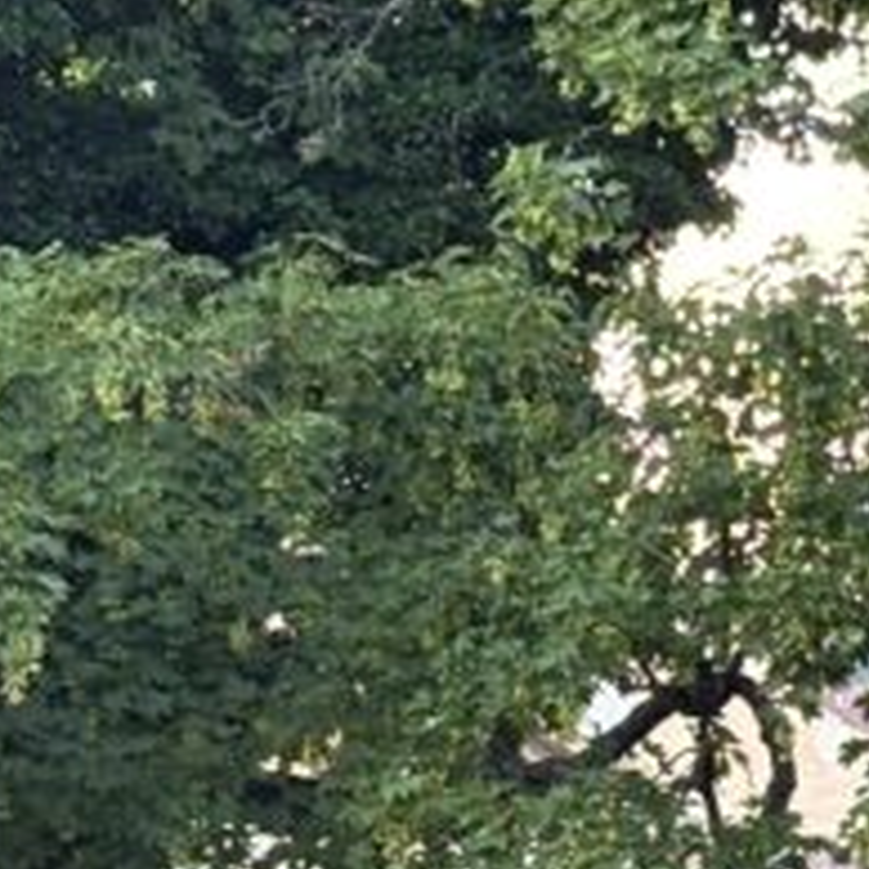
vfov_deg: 7.2
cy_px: 1138
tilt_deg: -0.2
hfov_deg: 7.1
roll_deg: -0.1
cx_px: 1447
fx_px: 6873
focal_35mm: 242
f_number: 1.6
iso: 50
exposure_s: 1/97
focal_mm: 5.96
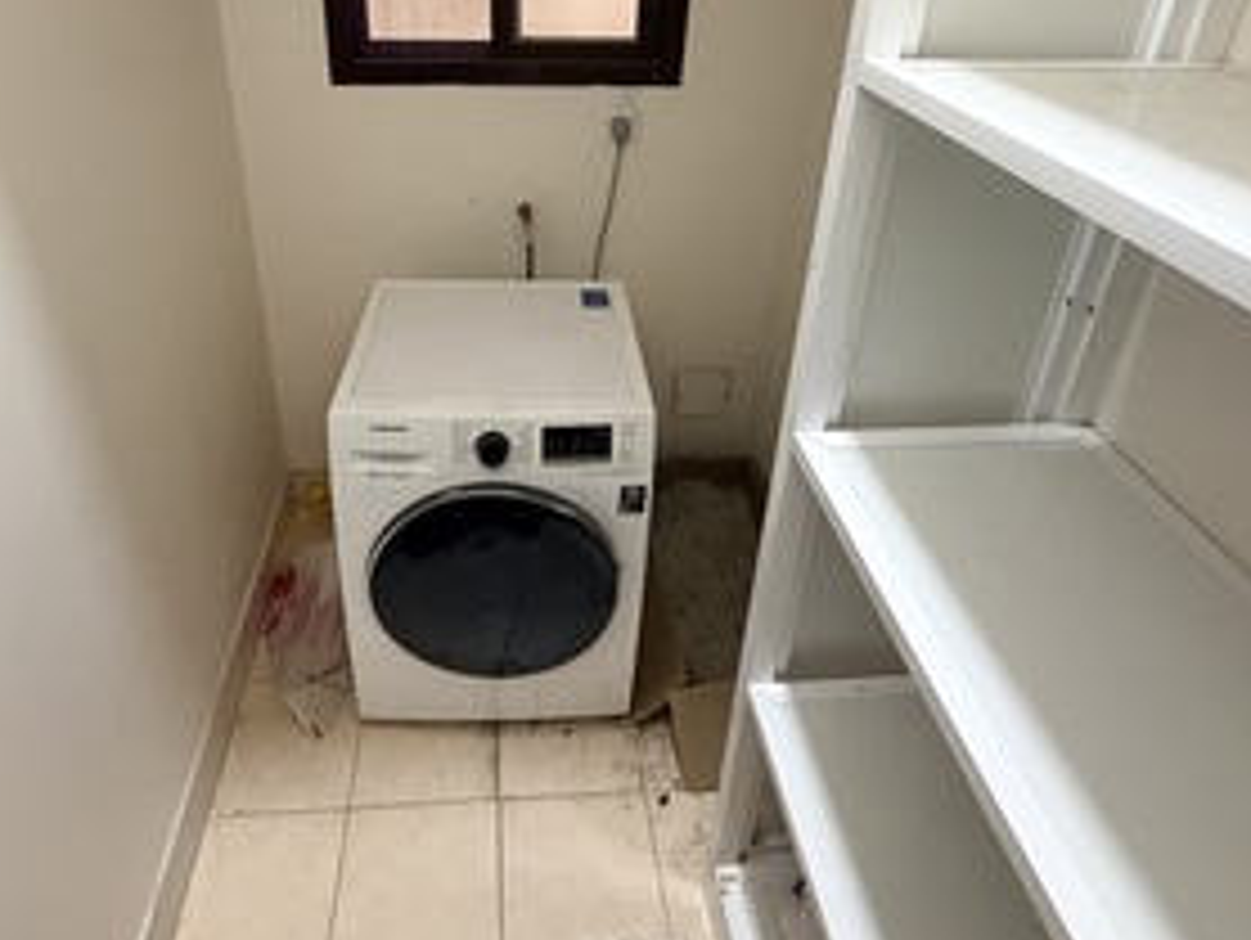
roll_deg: -0.6
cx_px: 560
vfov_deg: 56.4
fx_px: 832
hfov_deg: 73.7
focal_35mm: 23
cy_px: 250
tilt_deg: -24.9
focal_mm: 2.22
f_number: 2.2
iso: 640
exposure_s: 1/50
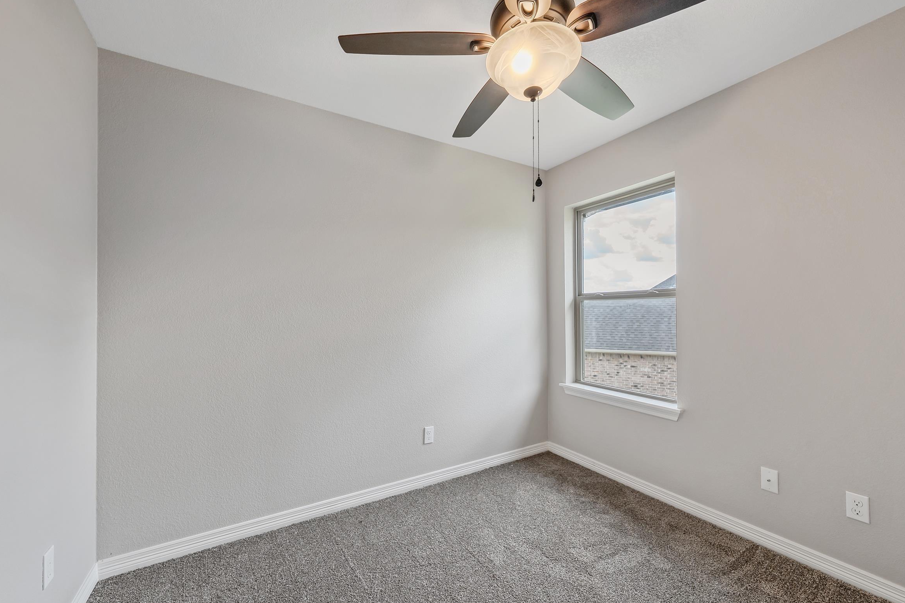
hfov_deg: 104.2
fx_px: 352
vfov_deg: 81.2
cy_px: 309
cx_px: 460
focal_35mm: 14
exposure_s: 1/30
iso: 800
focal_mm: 13
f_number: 8
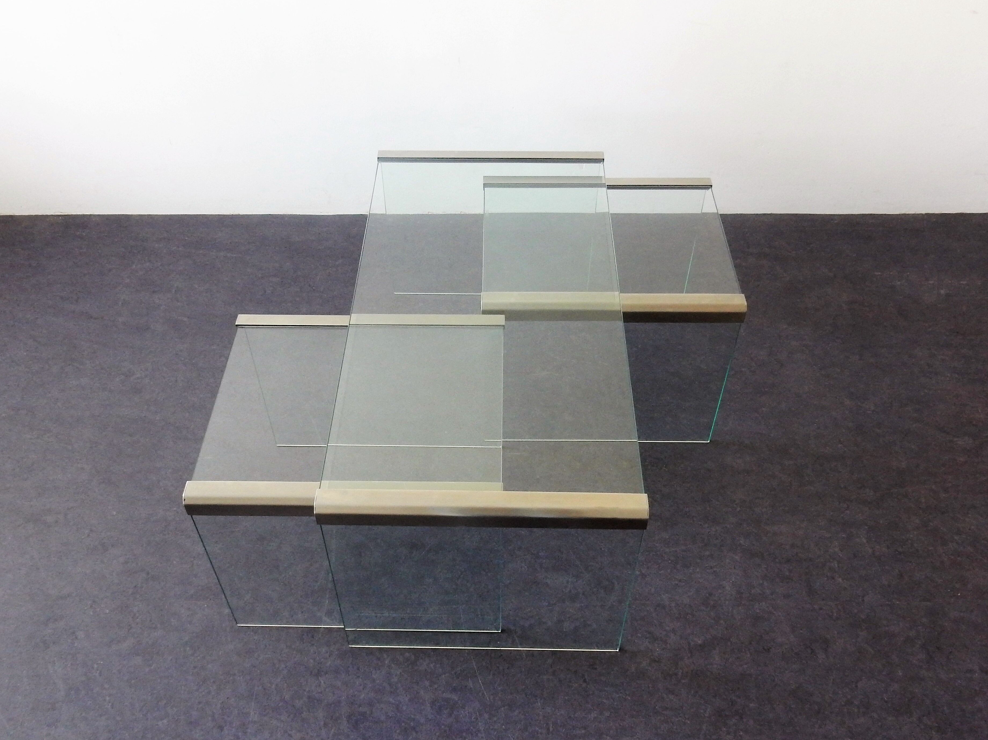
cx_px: 484
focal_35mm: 26
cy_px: 355
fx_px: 742
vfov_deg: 53.0
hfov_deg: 67.3
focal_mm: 4.5
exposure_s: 1/13
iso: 400
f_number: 3.7
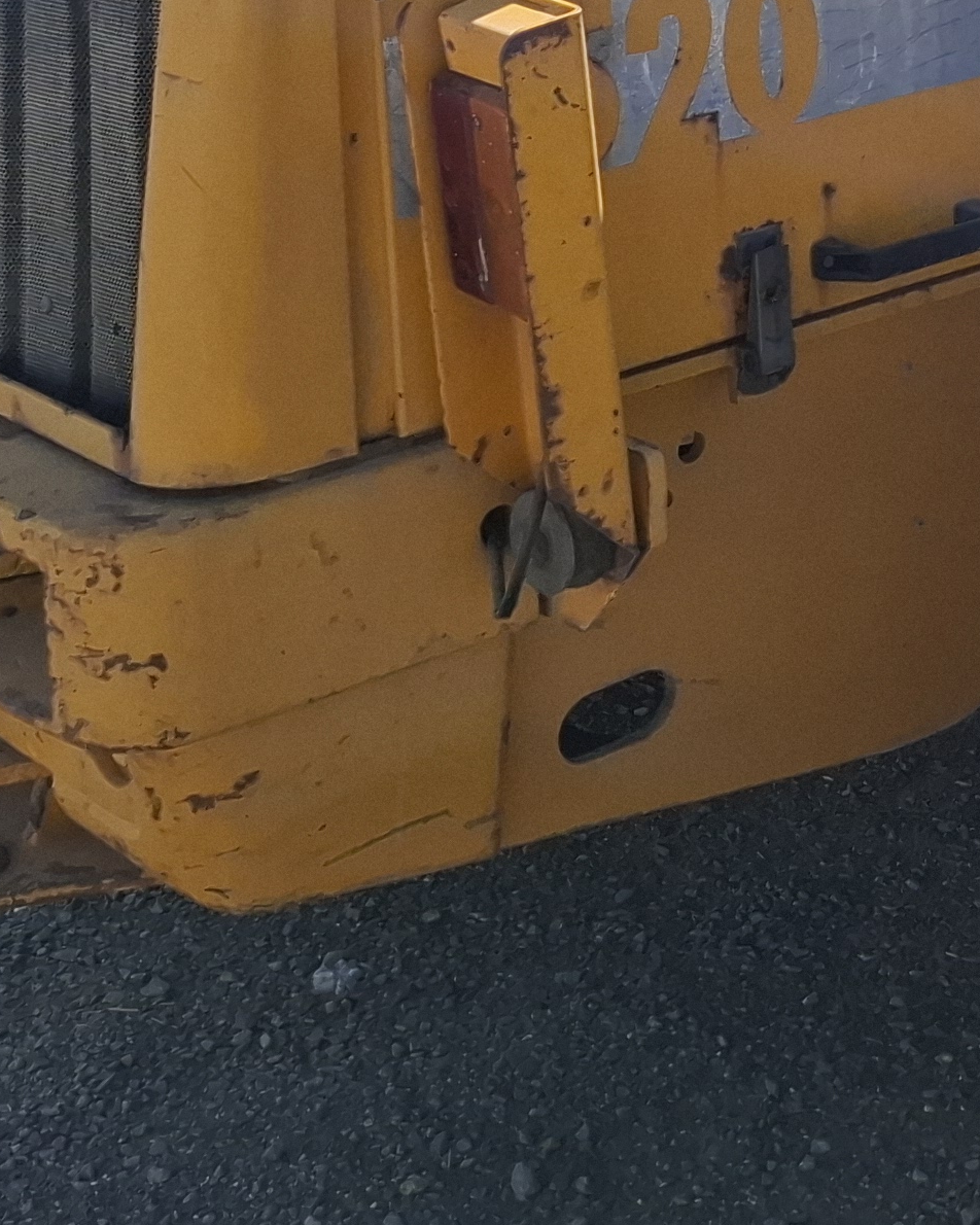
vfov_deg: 23.0
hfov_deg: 18.4
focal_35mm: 77
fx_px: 2792
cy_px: -189
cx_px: 1312
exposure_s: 1/3247
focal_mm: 5.54
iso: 50
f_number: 1.8
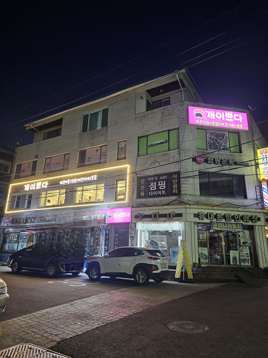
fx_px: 237
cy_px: 179
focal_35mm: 23
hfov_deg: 58.9
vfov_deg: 73.9
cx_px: 134
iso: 640
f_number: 1.7
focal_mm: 6.3
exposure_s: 1/60.2
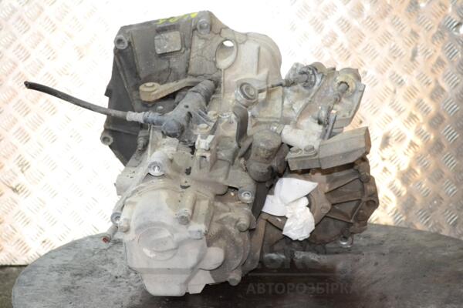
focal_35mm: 63
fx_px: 810
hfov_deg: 31.9
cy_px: 154
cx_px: 232
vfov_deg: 21.6
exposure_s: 1/60
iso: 3200
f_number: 6.3
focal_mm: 42
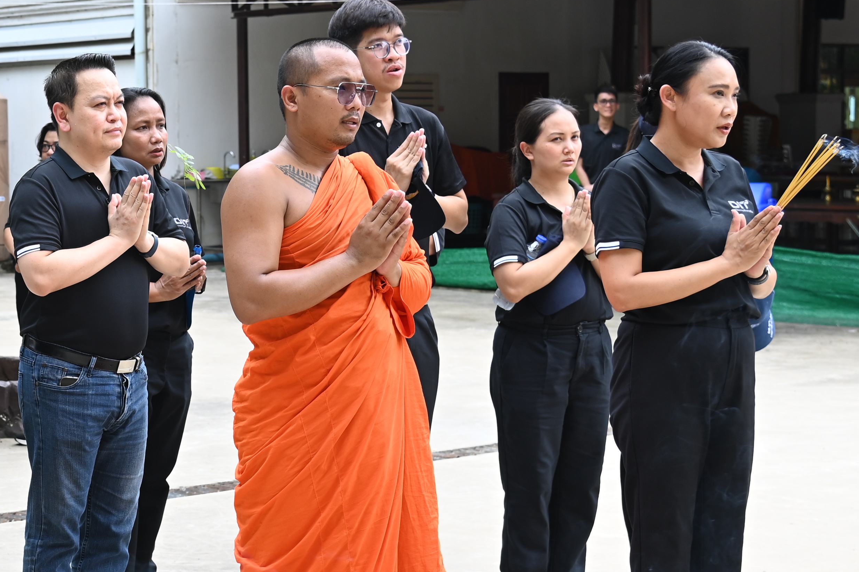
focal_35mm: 93
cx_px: 98
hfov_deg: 21.5
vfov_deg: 14.7
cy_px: 245
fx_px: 2218
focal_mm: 38
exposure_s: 1/160
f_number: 5
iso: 200
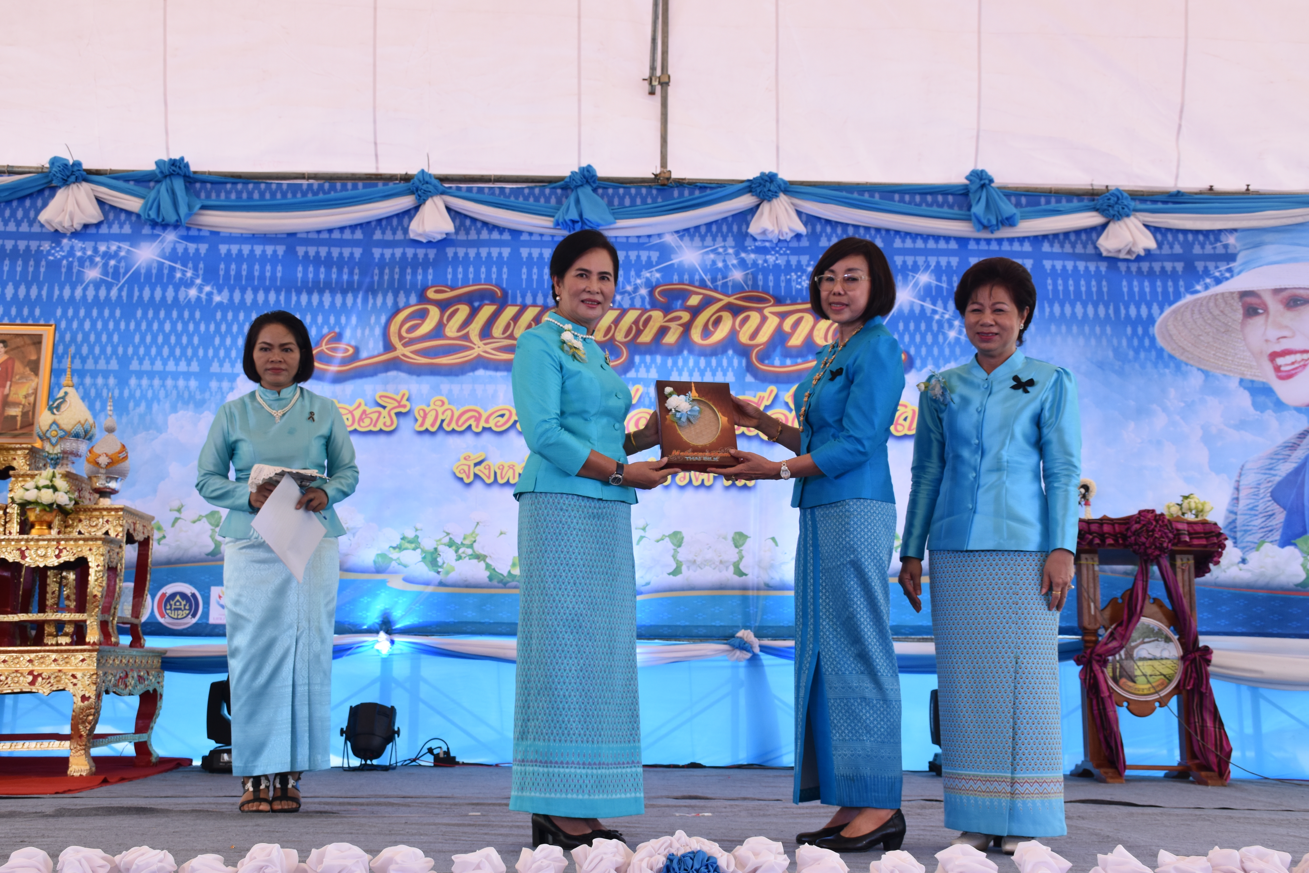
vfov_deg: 29.9
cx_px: 654
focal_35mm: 45
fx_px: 1636
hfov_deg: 43.6
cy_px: 436
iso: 400
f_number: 8
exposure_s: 1/250
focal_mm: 30
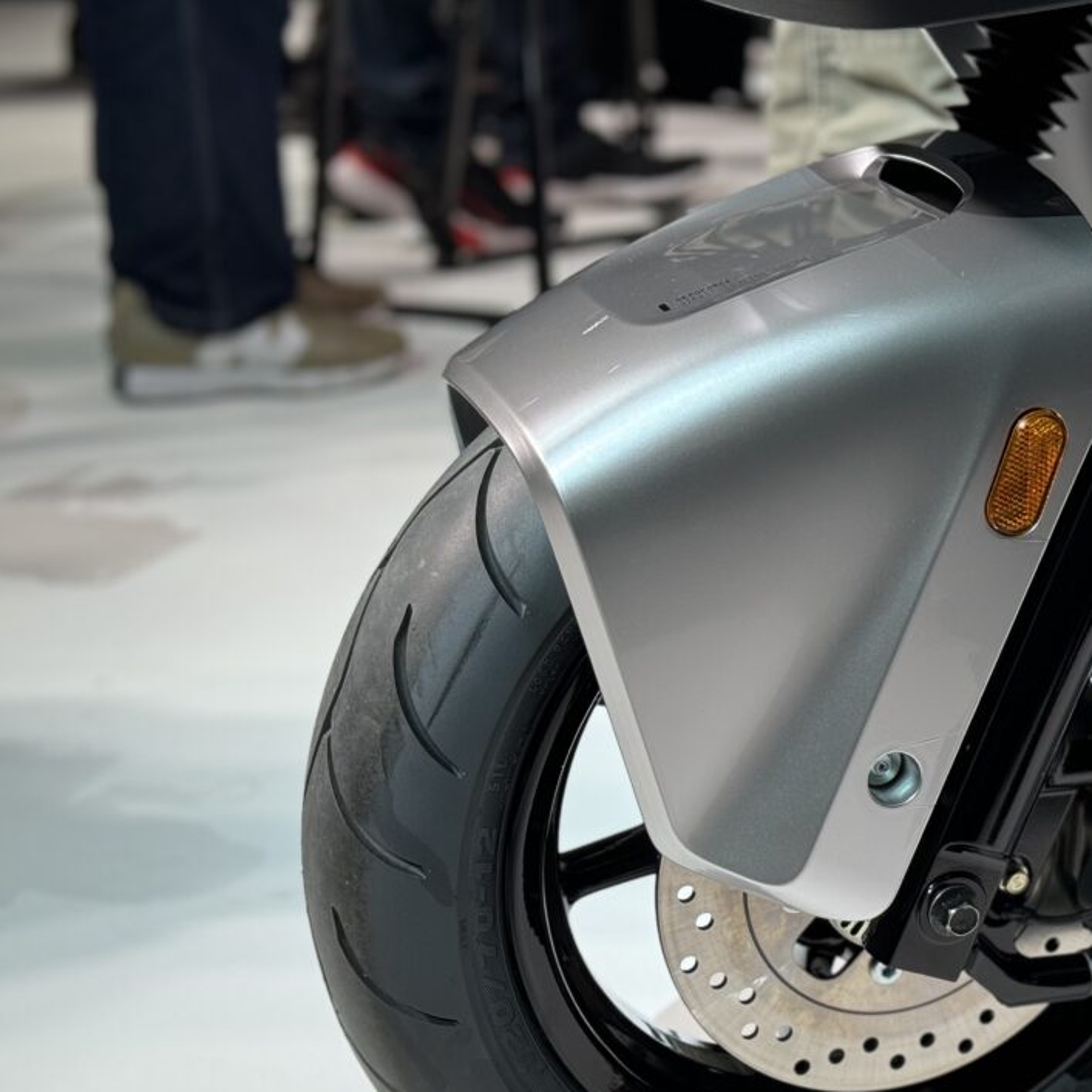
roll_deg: +1.0
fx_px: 2570
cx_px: 902
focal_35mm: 72
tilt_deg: -20.9
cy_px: 619
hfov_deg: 23.6
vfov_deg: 24.0
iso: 64
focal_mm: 6.76
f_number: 1.78
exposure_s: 1/250
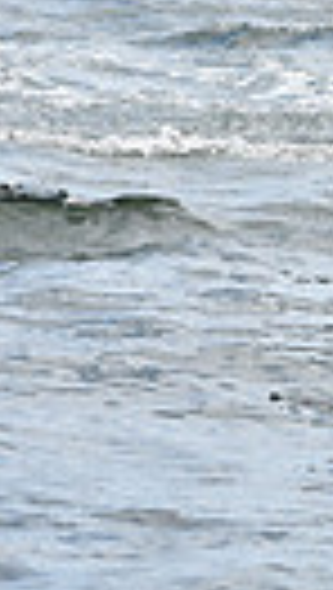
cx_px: 1264
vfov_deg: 5.5
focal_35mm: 393
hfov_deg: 3.0
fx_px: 6149
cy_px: -214
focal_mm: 85
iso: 320
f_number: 8
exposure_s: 1/1000
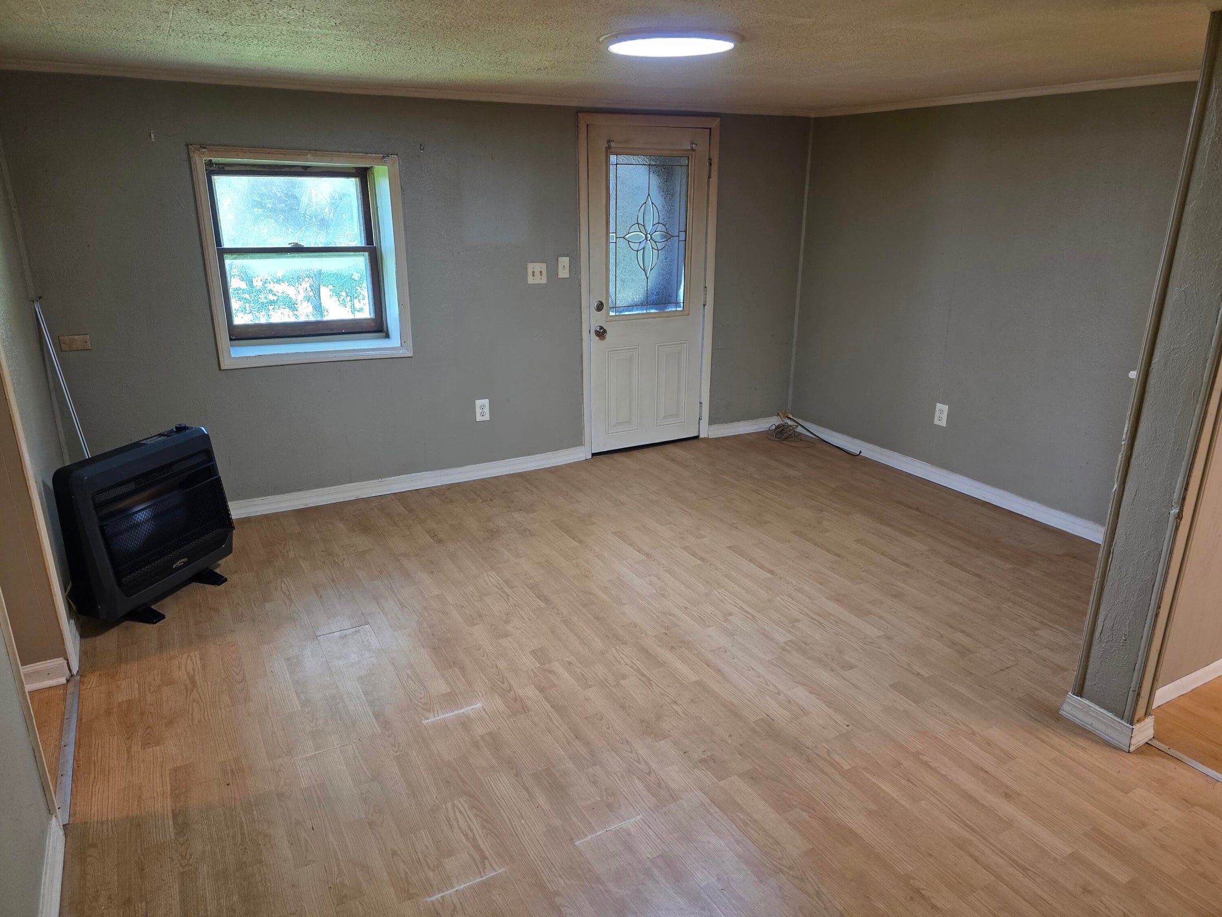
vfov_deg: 58.9
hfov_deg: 73.9
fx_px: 812
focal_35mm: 23
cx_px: 611
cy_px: 458
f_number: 1.7
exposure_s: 1/120
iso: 250
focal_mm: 6.3
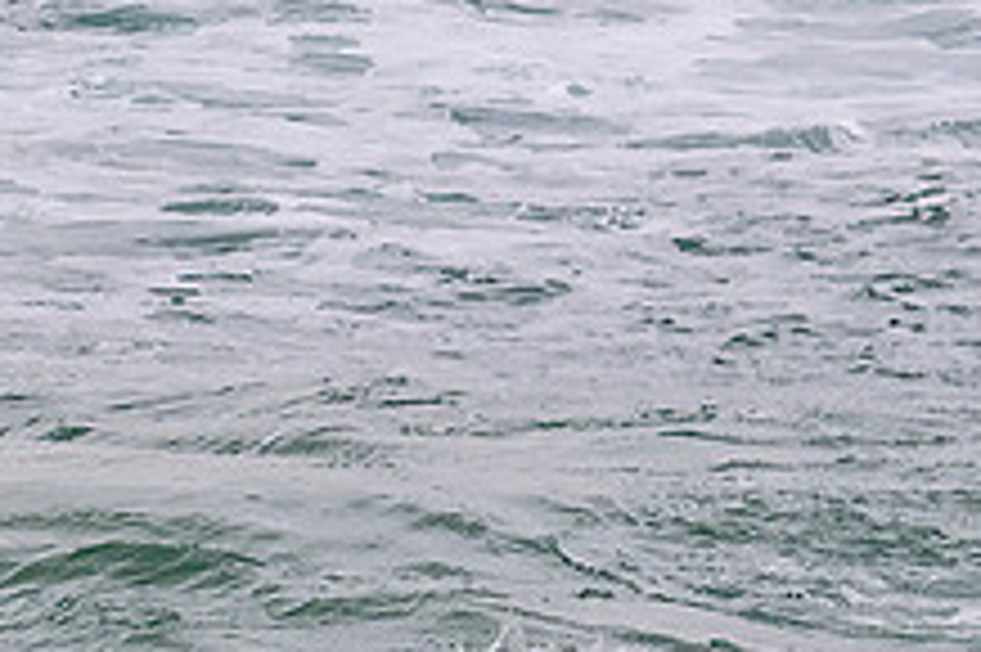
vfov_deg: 0.8
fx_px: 48304
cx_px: 1347
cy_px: 593
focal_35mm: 1774
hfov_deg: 1.2
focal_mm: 490
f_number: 11
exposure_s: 1/2000
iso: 900
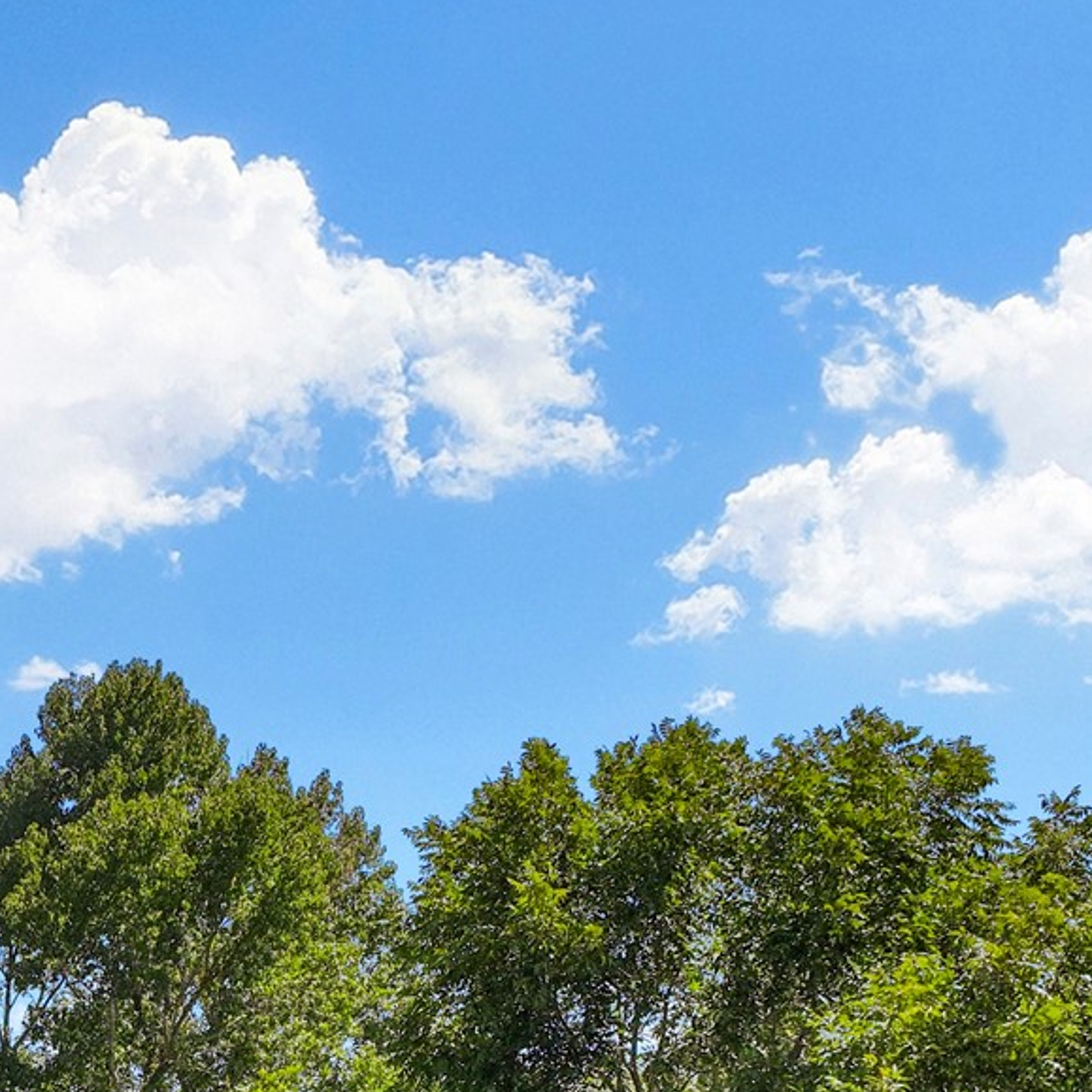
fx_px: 2677
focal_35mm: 75
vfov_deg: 21.6
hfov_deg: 22.0
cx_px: -48
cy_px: 1265
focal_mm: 12.29
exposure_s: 1/2000
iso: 120
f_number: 2.8
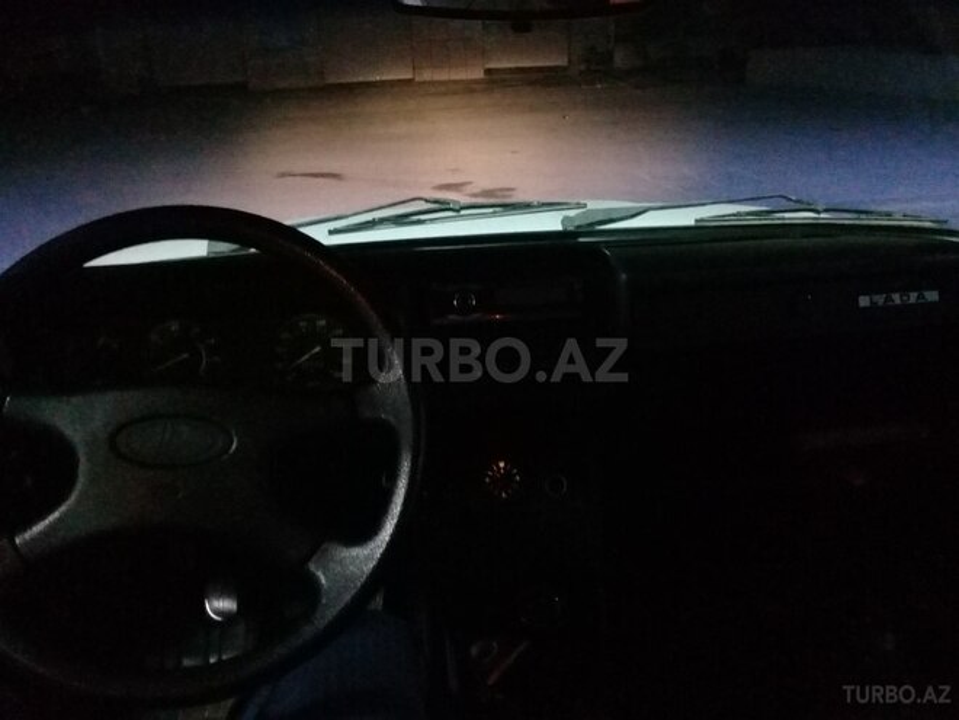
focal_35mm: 31
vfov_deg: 45.4
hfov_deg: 58.4
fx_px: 859
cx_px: 480
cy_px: 360
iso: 1250
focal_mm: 3.3
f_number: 2.2
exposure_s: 1/17
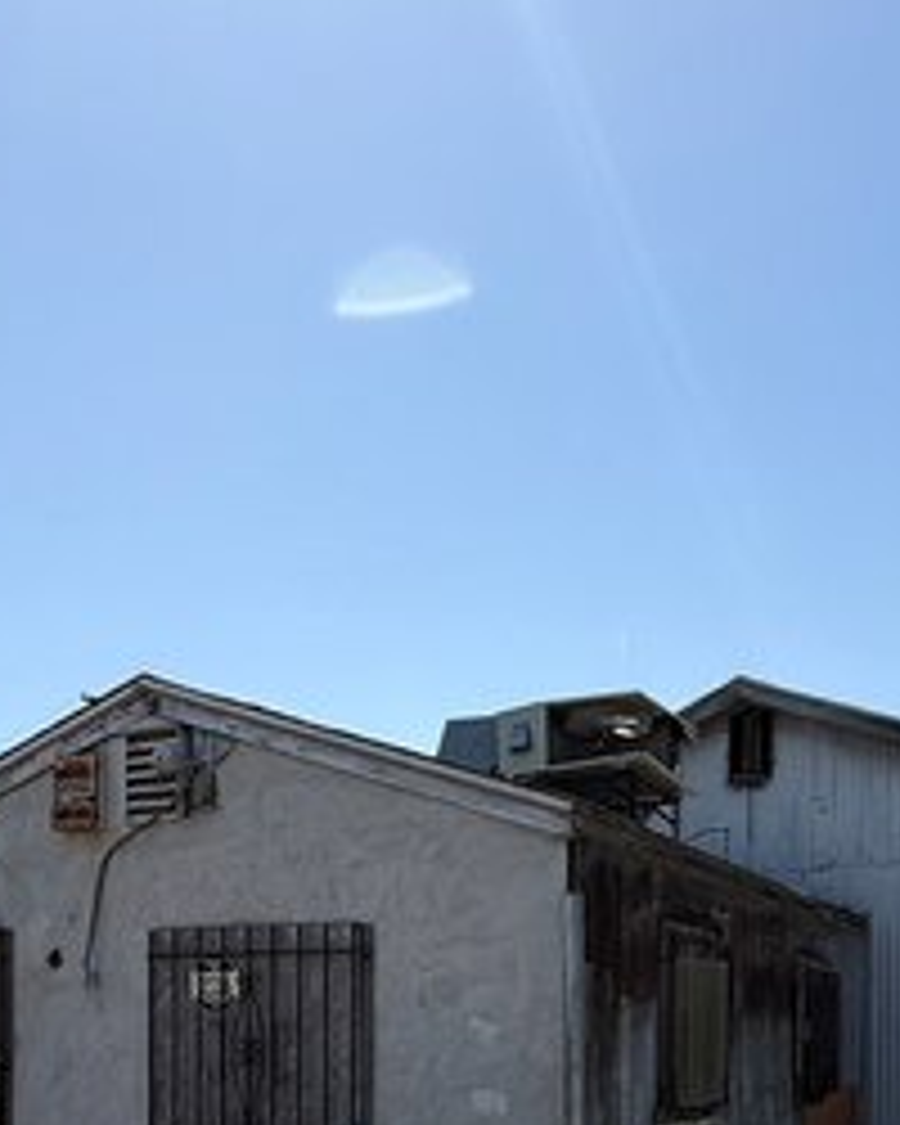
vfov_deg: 40.1
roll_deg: -0.7
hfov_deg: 35.6
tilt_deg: -0.5
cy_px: 1044
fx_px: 1398
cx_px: 513
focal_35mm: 42
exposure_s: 1/1961
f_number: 2.2
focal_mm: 2.22
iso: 50
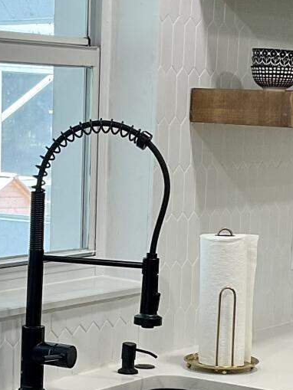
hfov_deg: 12.9
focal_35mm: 114
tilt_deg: -8.8
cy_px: 308
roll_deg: -1.7
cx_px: 53
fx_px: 1286
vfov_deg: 17.1
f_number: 1.8
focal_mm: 3
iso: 40
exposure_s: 1/60
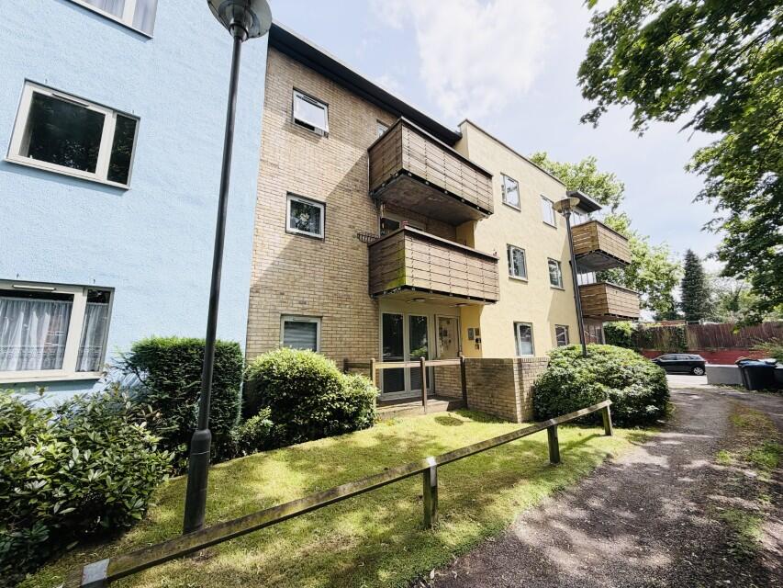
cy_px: 294
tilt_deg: +10.3
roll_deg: +0.4
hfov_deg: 102.1
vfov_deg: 85.7
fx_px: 317
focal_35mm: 14
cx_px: 392
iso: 40
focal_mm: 2.22
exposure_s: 1/770
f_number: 2.2
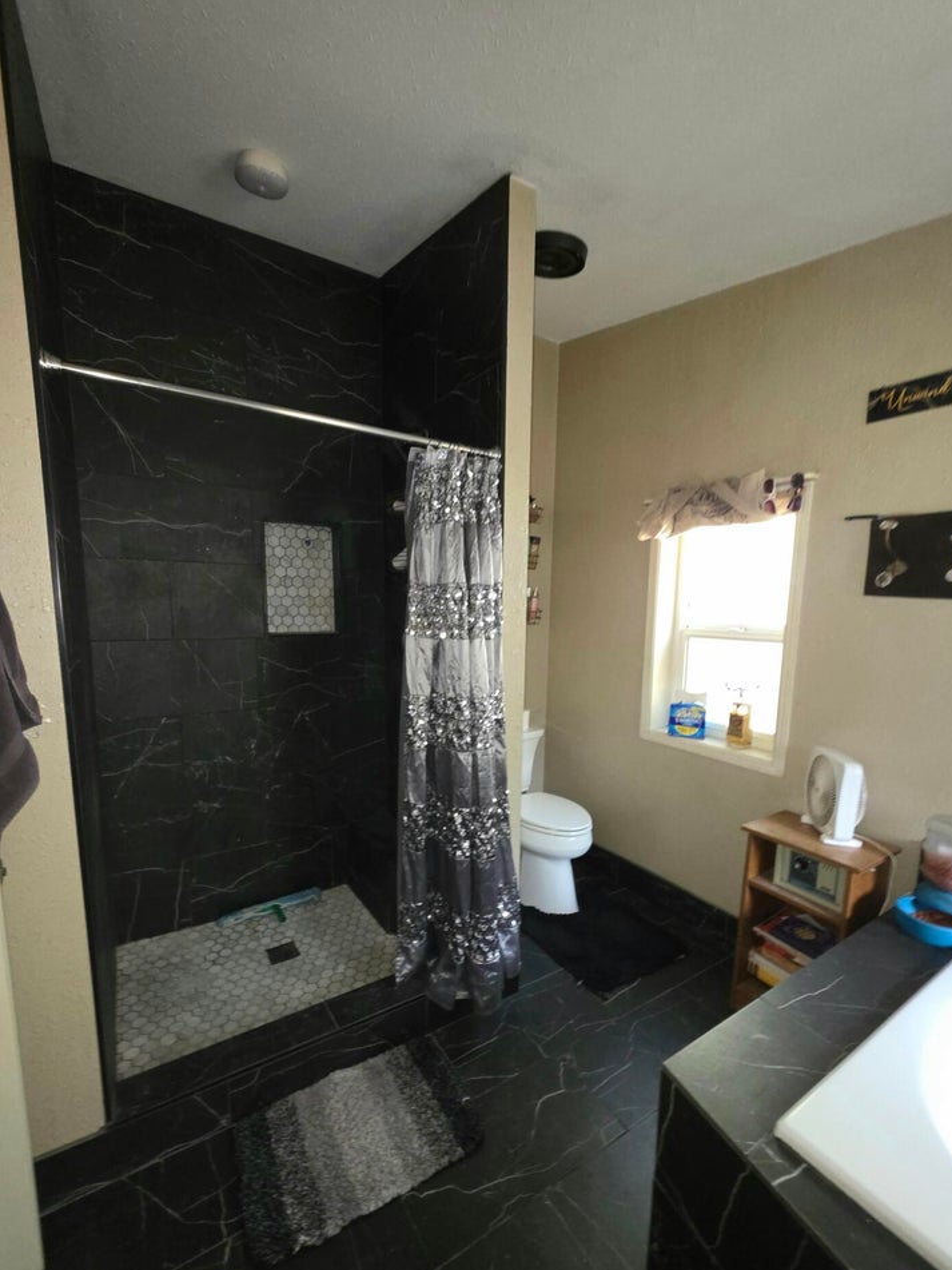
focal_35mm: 14
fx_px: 513
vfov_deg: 101.9
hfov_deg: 85.7
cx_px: 470
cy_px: 681
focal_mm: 2.2
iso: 320
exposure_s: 1/30
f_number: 1.9
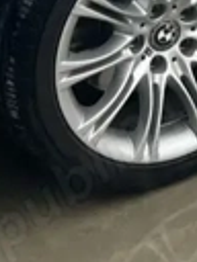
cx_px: 521
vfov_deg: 11.7
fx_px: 1229
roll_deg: +3.4
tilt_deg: -23.5
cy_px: -119
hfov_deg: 8.2
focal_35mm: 162
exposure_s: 1/212
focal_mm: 5.1
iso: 40
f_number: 1.6
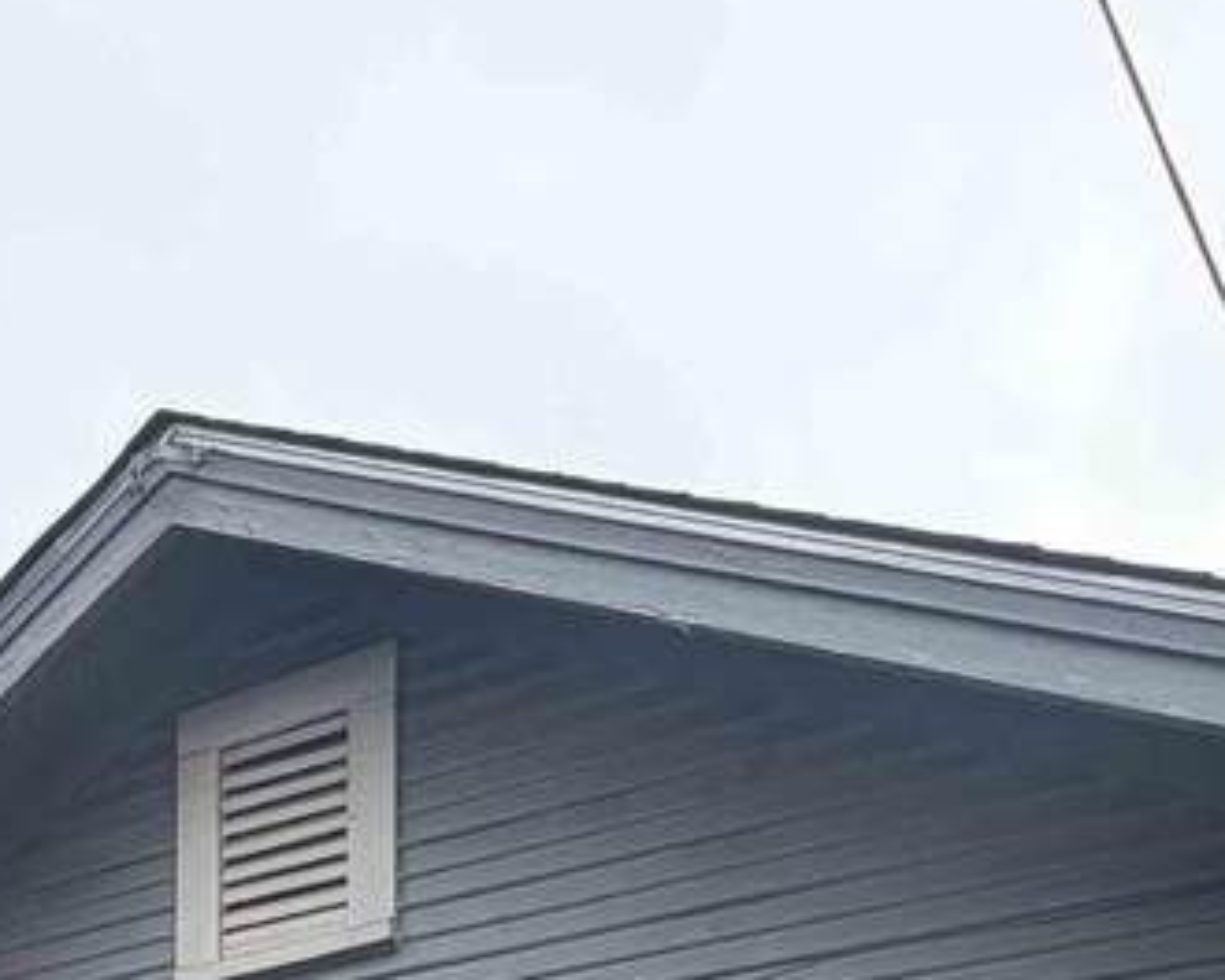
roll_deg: +0.5
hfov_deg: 33.1
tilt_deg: -3.7
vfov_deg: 21.3
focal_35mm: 53
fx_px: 1922
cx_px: 71
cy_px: 1667
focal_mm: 2.22
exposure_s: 1/502
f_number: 2.2
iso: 50
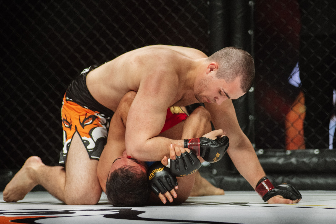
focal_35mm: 155
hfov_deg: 13.2
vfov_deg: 8.8
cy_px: 105
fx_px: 1448
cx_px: 188
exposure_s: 1/1000
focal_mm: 135
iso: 2000
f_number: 4
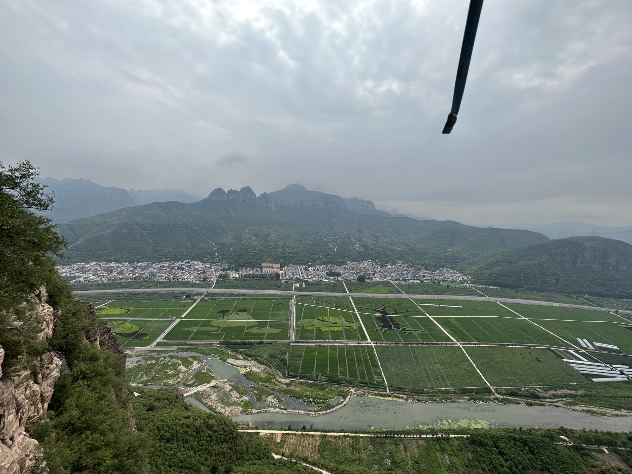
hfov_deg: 102.1
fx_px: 256
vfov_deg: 85.7
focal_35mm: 14
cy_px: 237
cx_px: 316
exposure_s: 1/2092
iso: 50
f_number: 2.2
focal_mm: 2.22
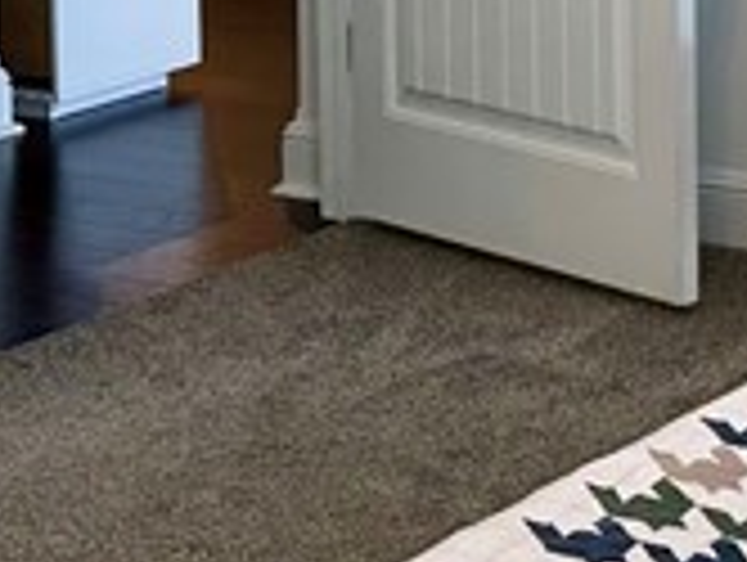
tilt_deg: -4.6
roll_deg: +0.1
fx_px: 3198
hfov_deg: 12.5
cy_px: -396
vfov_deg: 9.6
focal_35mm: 148
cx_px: 1210
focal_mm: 6.86
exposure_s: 1/120
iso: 80
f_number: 1.78
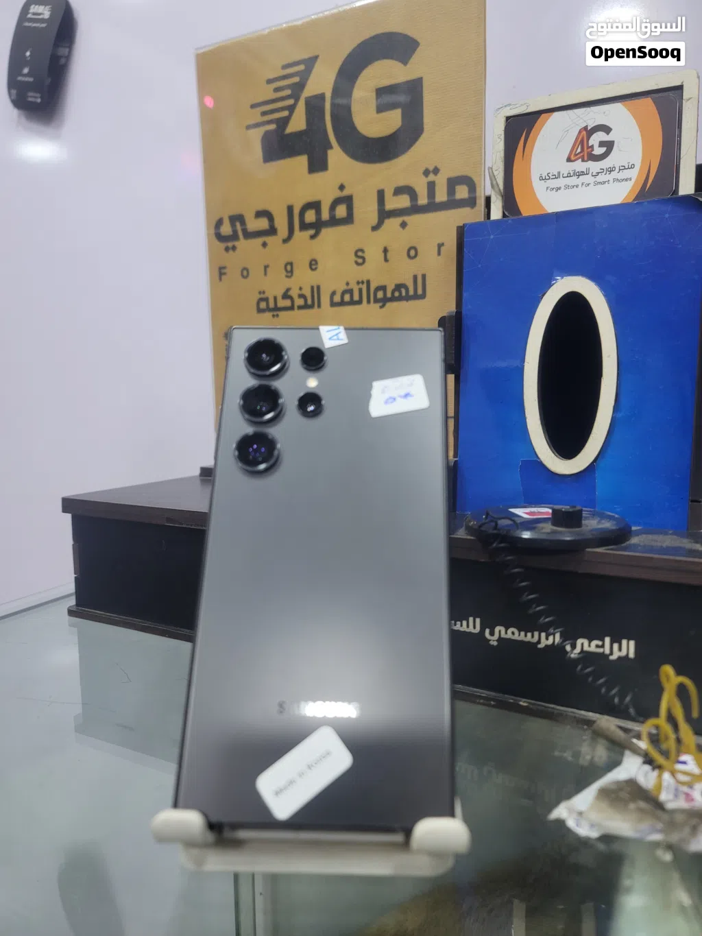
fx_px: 676
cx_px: 351
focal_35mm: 25
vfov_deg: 69.4
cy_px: 468
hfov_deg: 54.9
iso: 160
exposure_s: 1/100
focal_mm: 7
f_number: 1.8
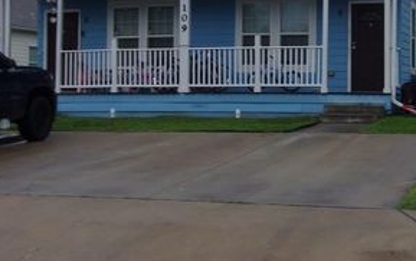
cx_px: 281
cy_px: 58
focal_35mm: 77
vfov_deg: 16.9
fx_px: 873
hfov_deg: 26.6
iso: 80
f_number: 3.7
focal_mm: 7.6
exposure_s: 1/45
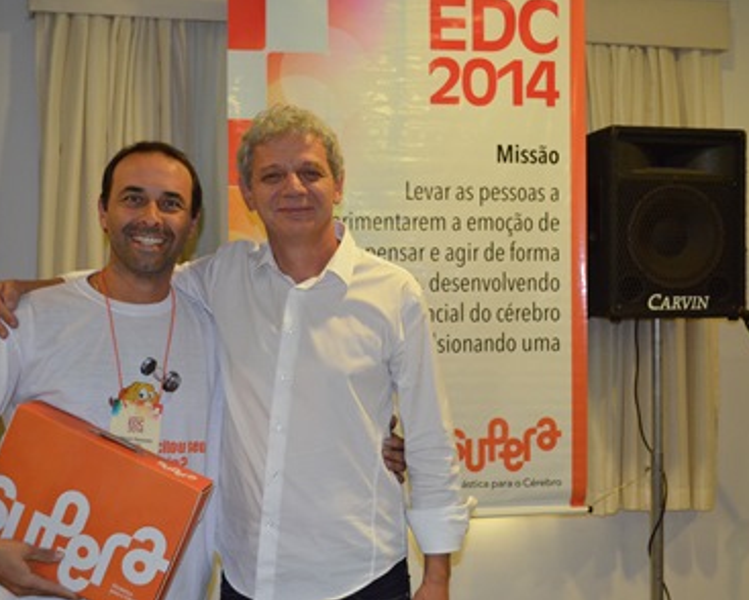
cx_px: 380
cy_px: 299
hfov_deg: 38.8
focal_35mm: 48
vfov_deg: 31.5
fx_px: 1065
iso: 2800
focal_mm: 28
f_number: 4.5
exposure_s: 1/60
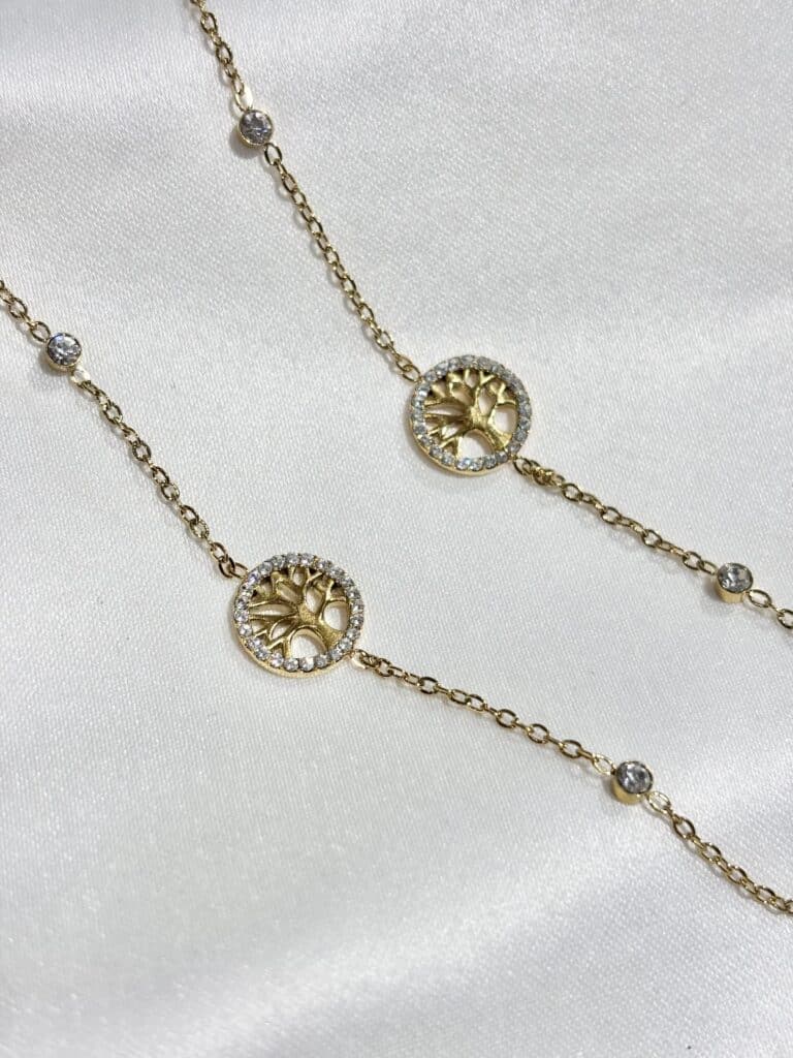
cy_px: 529
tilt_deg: -62.0
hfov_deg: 28.0
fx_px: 1588
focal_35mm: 52
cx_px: 396
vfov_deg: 36.8
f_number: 1.6
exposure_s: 1/355
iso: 32
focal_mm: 5.96
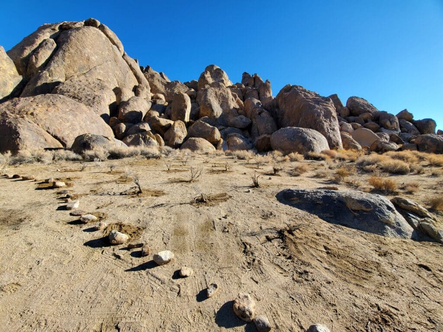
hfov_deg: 106.2
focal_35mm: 13
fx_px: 166
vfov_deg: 89.9
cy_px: 166
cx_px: 222
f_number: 2.2
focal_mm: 1.8
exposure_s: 1/680
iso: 50
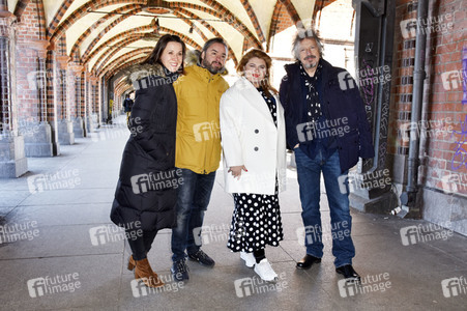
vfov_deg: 47.9
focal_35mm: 27
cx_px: 234
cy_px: 156
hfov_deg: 67.4
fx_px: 350
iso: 500
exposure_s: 1/100
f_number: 5.6
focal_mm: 27
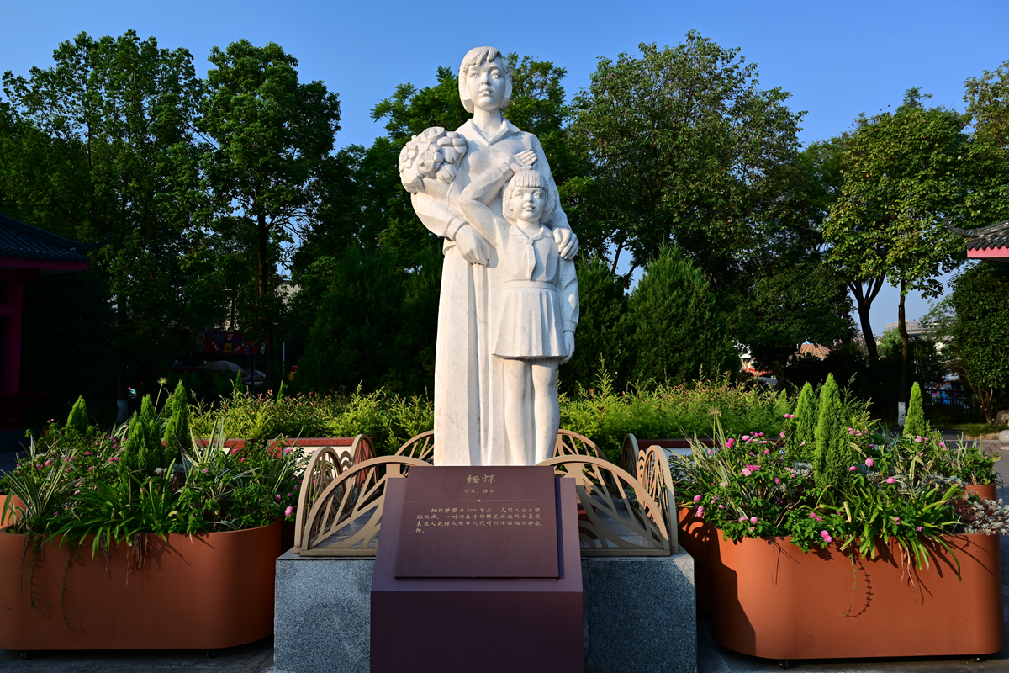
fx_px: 673
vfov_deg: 53.1
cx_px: 504
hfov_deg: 73.7
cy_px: 336
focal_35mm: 24
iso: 200
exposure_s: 1/160
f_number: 8
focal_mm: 24
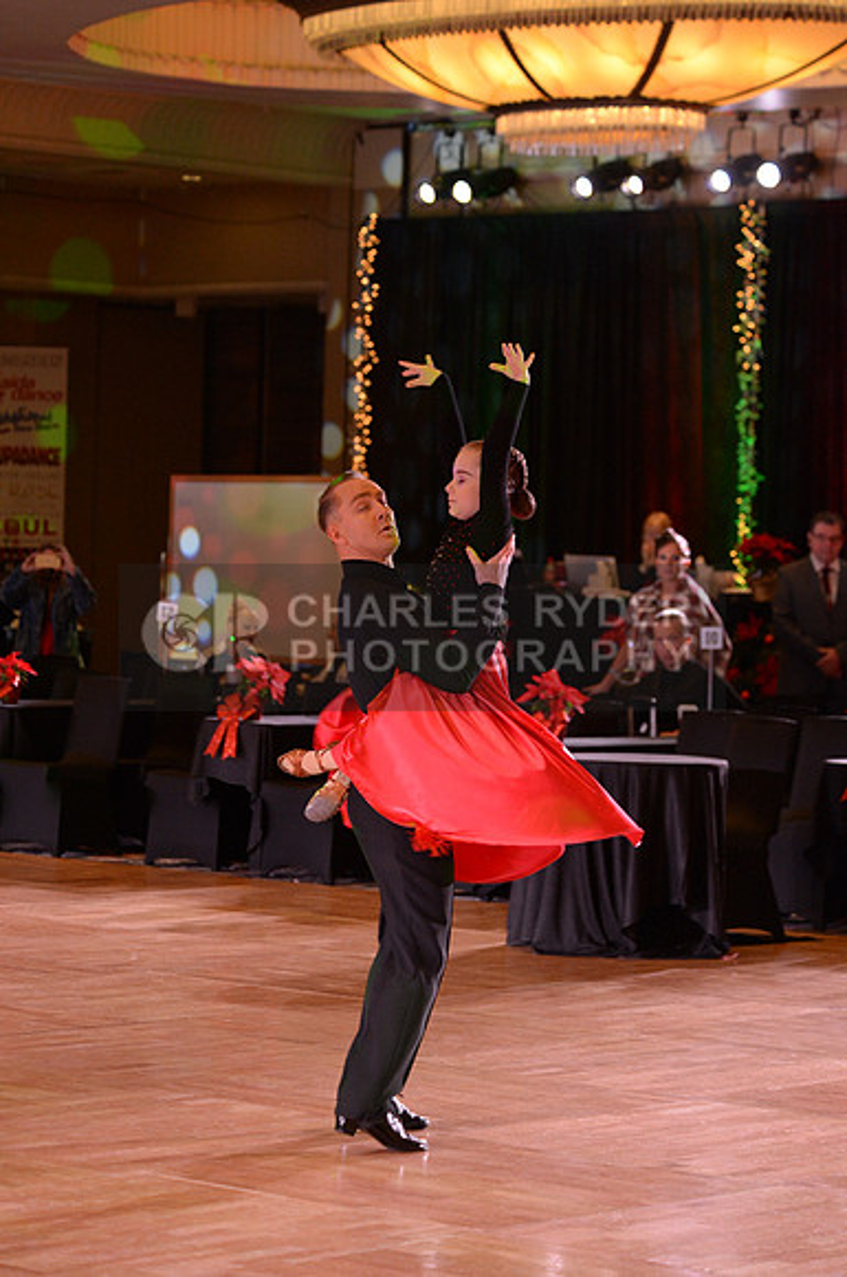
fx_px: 4106
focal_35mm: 116
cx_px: 424
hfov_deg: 11.8
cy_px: 638
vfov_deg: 17.7
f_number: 4.8
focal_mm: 116
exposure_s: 1/250
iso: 4000
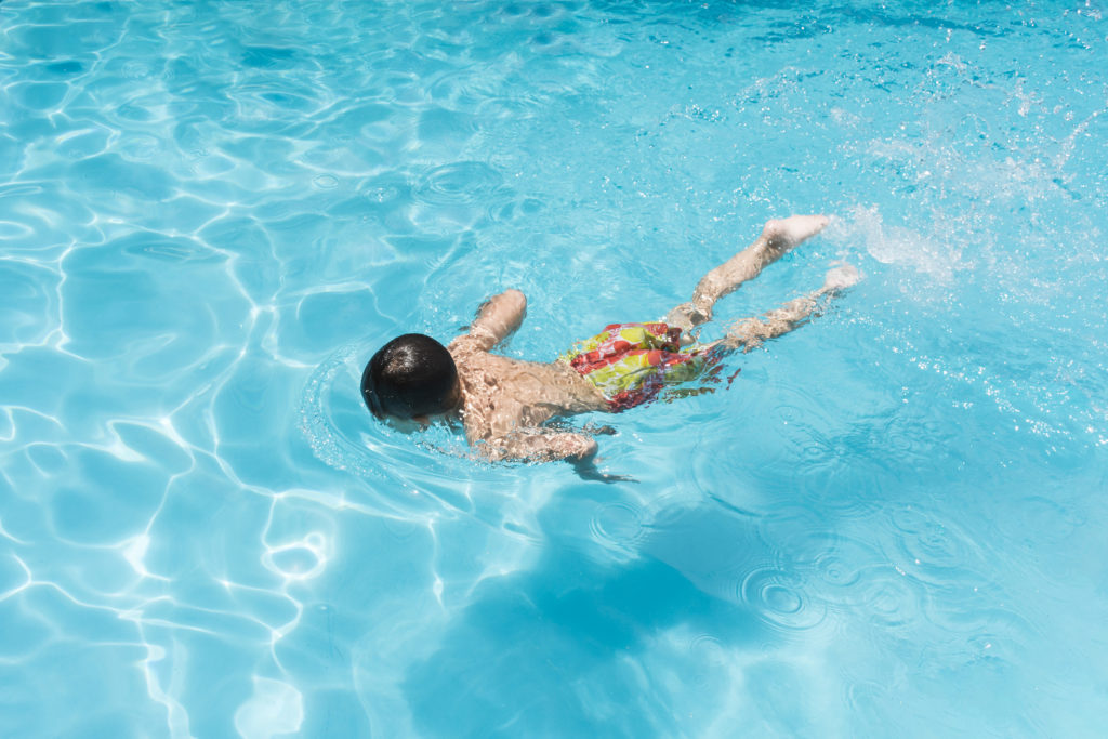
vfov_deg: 34.2
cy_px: 370
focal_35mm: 39
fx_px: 1200
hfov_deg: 49.5
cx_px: 554
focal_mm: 26
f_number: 6.3
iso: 200
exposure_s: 1/2000
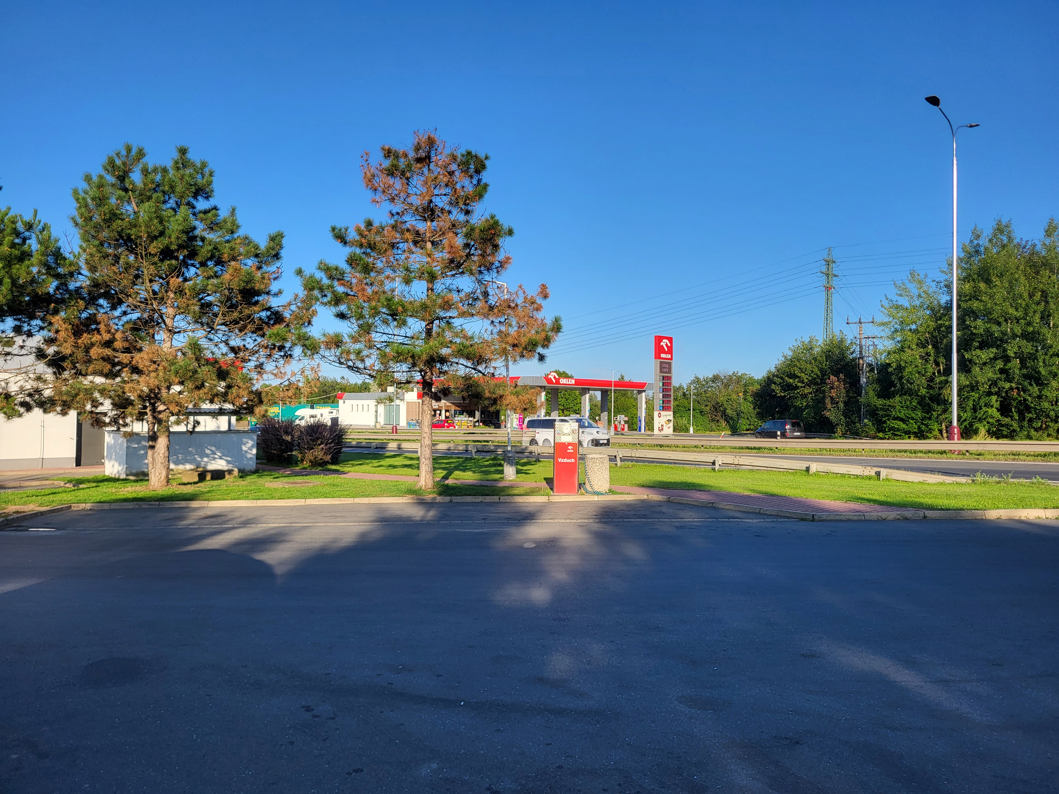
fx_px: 795
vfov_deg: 53.1
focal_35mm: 26
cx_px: 530
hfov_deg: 67.3
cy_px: 397
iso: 40
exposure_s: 1/1422
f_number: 1.8
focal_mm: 5.4
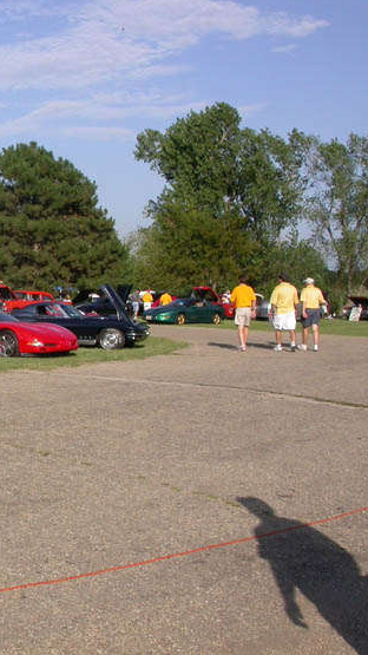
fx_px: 972
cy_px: 328
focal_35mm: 56
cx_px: -65
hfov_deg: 20.2
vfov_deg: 37.2
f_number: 7.5
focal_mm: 7.85
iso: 100
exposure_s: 1/346
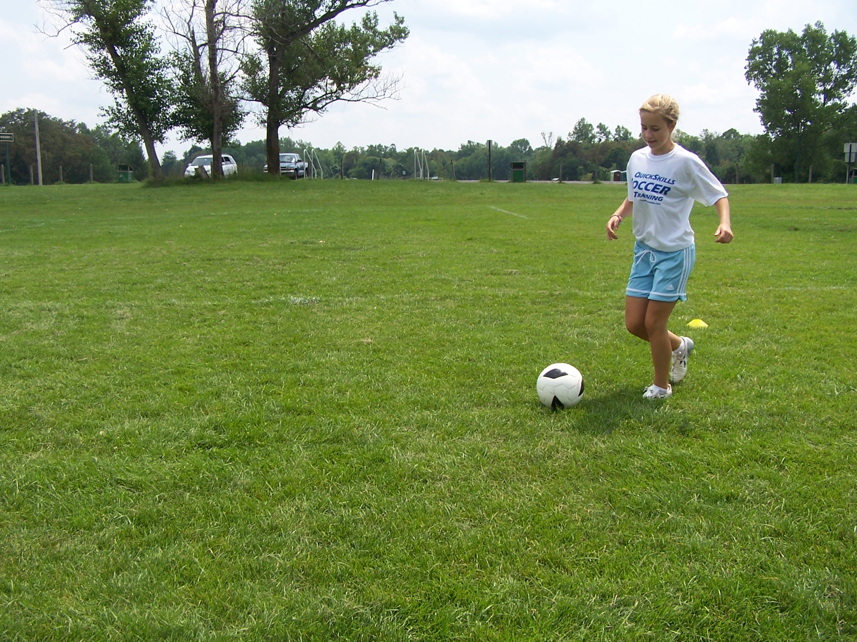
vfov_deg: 37.7
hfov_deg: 49.0
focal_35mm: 38
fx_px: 941
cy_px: 321
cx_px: 428
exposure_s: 1/500
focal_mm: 6.3
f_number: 4
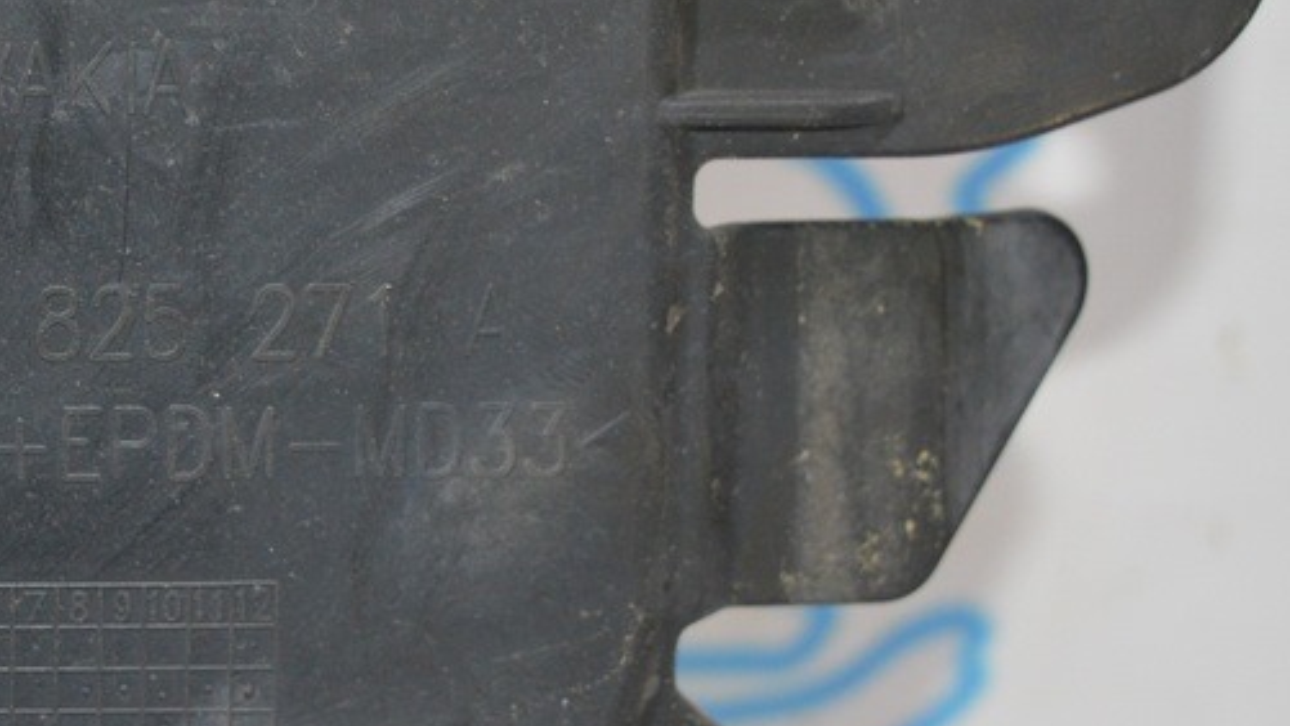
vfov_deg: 9.9
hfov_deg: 17.2
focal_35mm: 122
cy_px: 367
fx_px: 4174
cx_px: 21
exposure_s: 1/60
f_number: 4.8
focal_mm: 38
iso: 720
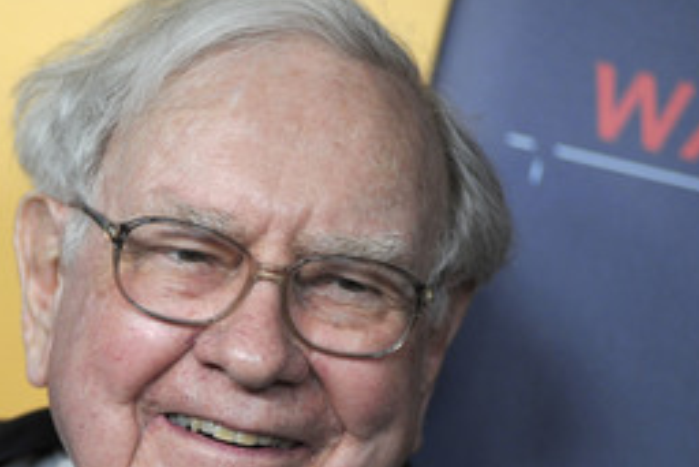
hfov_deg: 8.1
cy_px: 355
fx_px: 4954
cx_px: 175
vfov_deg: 5.4
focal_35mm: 255
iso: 1600
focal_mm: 145
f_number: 3.2
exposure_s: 1/400
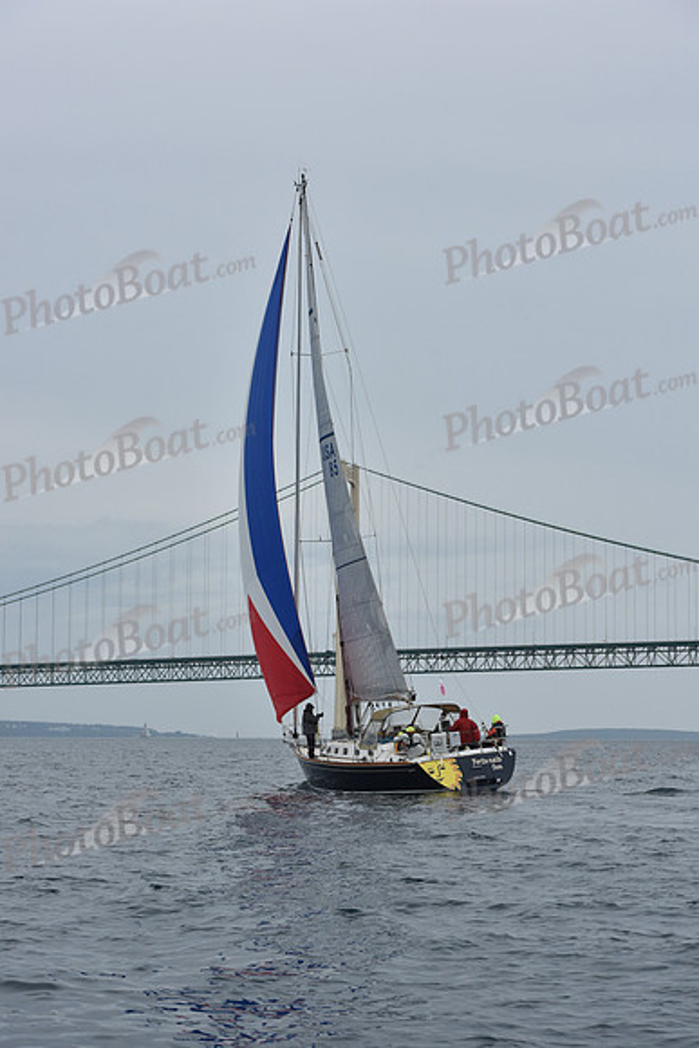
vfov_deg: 28.8
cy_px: 524
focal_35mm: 70
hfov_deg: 19.5
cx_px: 350
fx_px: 2037
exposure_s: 1/800
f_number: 9
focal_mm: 70
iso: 250
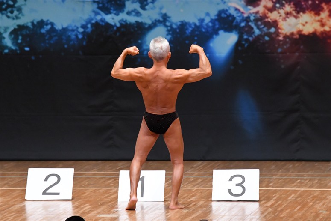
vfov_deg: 4.8
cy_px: 110
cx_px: 166
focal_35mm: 285
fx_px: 2619
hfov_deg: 7.2
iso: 6400
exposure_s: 1/400
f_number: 5.6
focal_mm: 190
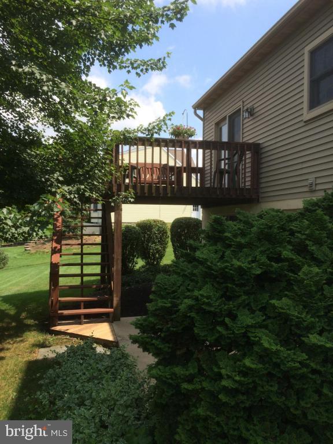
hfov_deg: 48.2
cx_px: 166
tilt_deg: -2.0
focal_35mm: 29
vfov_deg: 61.7
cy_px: 222
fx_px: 372
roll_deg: +1.2
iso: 32
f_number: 2.2
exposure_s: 1/1282
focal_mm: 4.15
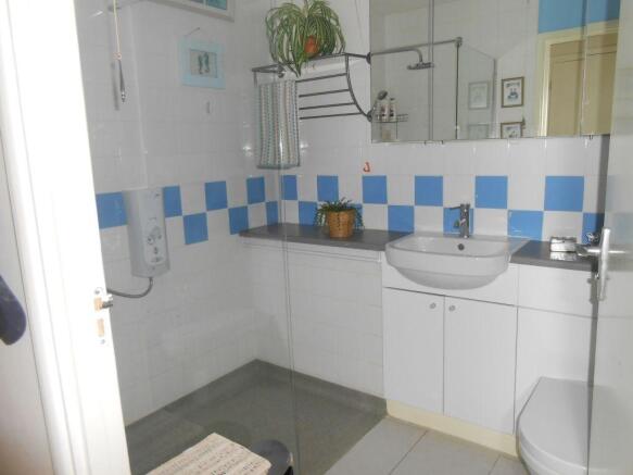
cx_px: 316
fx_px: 475
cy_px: 238
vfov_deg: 53.0
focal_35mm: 26
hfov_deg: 67.3
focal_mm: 4.6
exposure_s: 1/25
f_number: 3.5
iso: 200
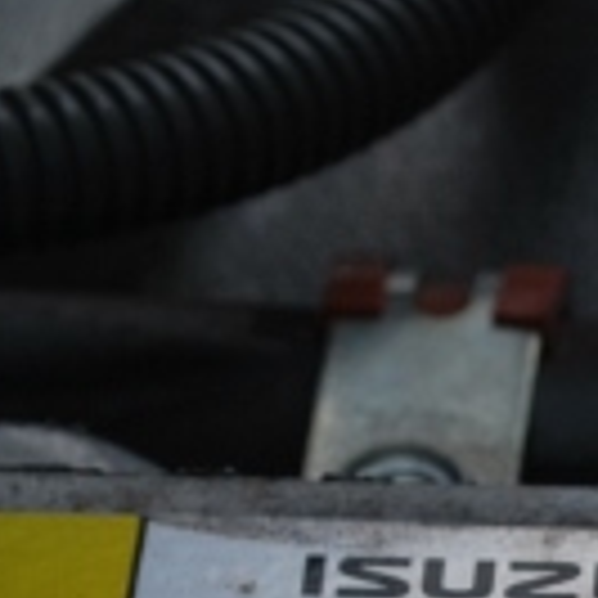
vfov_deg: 5.2
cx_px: 1299
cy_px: 769
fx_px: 6587
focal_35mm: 337
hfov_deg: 5.1
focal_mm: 55
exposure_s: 1/320
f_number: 9
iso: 100
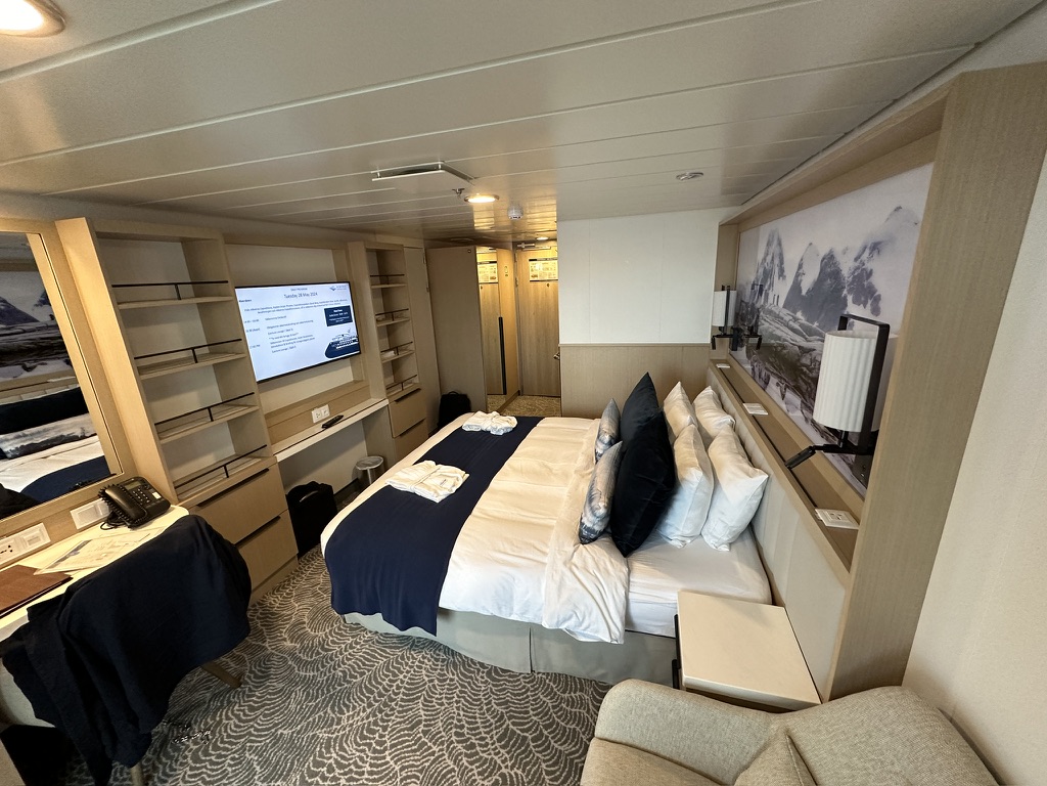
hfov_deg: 102.1
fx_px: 423
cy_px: 393
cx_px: 524
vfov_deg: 85.7
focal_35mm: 14
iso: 250
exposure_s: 1/100
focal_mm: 2.22
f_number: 2.2
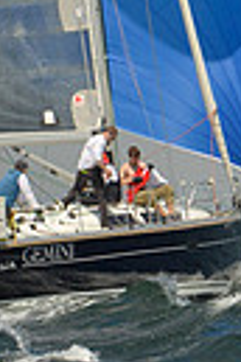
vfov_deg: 4.8
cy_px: -275
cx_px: 150
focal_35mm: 428
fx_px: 4297
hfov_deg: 3.2
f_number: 7.1
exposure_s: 1/1250
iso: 200
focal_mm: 95
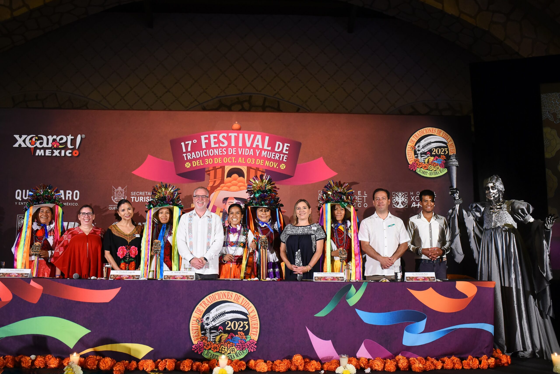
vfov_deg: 37.9
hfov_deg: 54.4
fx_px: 544
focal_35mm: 35
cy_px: 187
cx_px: 280
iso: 4000
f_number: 5.6
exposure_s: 1/125
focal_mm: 35
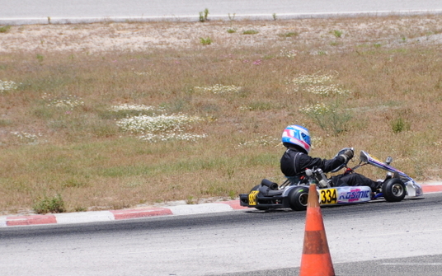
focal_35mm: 583
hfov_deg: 3.6
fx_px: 7023
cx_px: 251
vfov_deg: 2.3
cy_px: 130
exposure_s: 1/2500
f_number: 5.6
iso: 400
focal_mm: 200
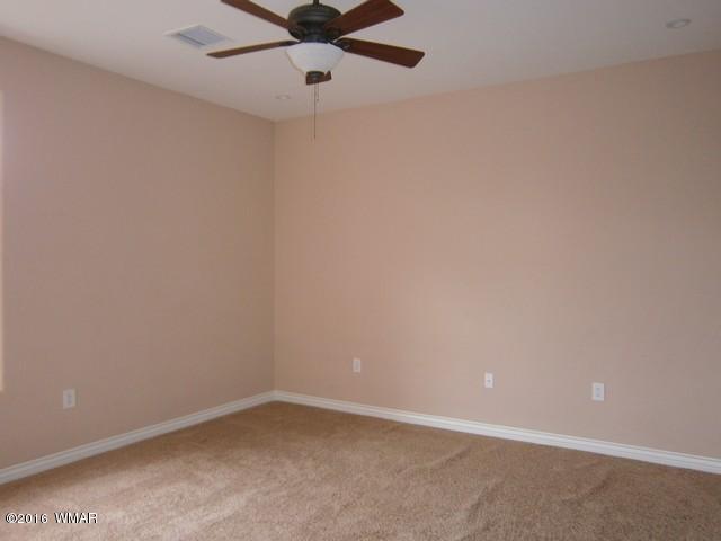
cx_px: 360
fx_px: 542
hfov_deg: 67.3
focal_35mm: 26
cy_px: 270
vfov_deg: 53.1
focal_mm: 4.7
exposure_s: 1/30
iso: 125
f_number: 2.8
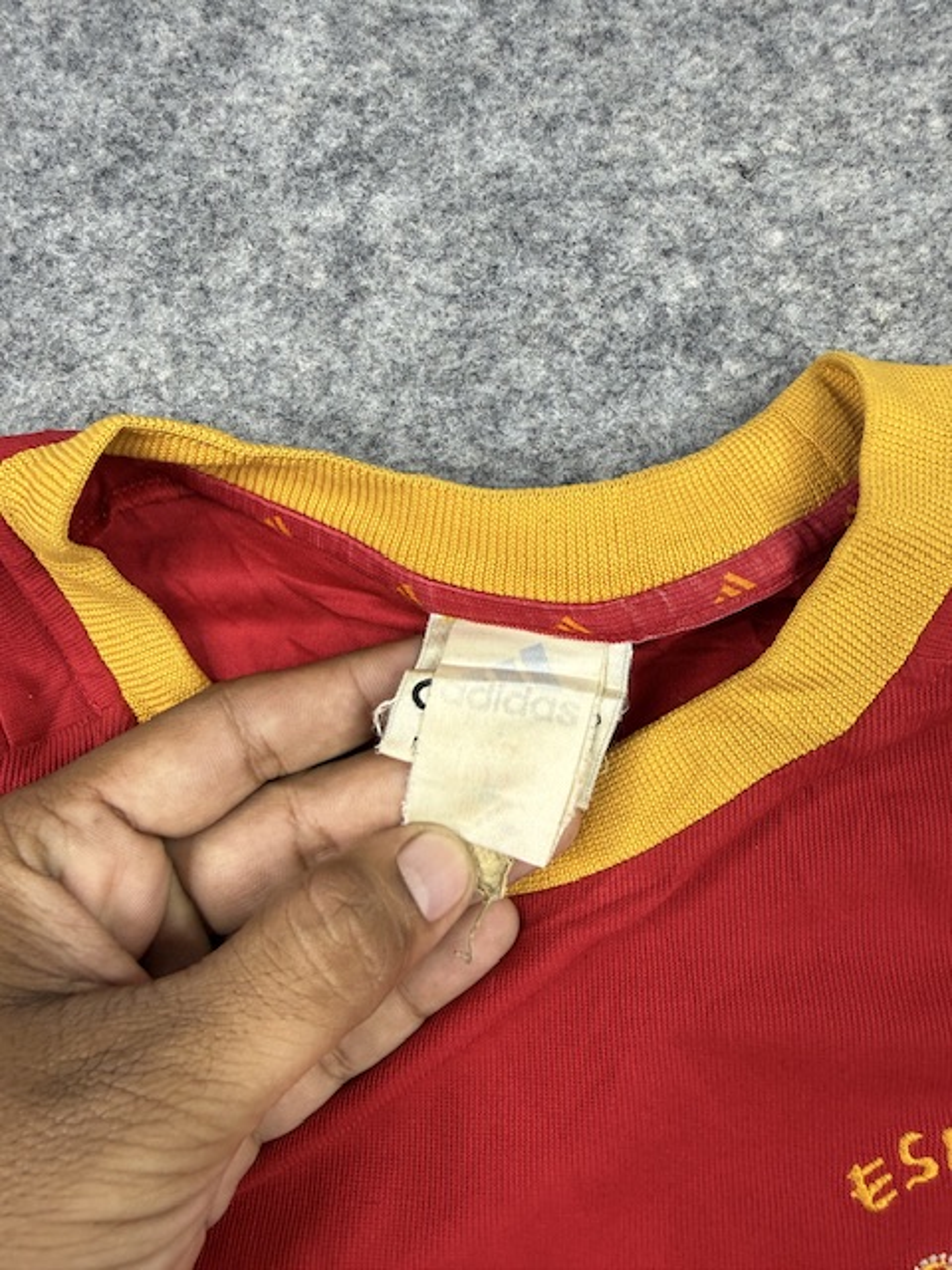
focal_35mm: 24
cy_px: 635
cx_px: 476
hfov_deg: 56.8
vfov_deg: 71.6
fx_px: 880
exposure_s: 1/100
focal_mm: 2.22
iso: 80
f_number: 2.2
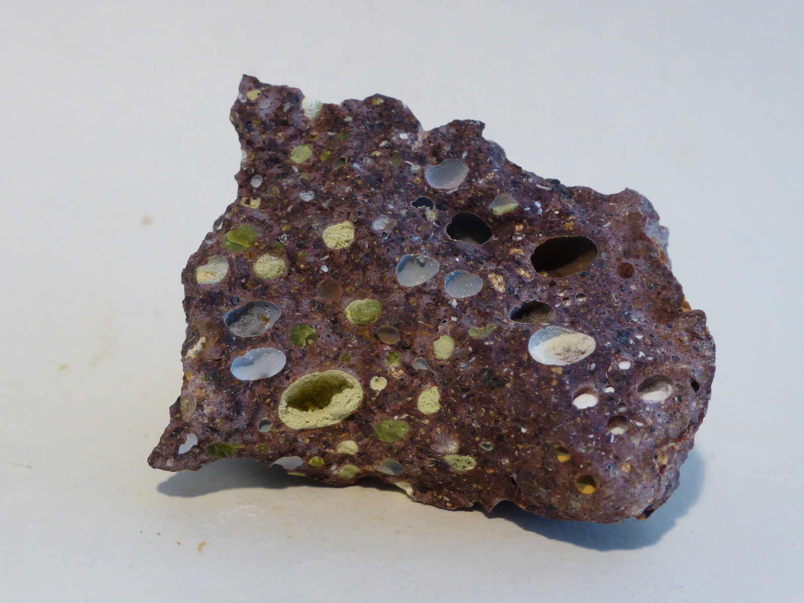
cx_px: 402
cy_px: 302
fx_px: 1719
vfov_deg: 19.9
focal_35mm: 74
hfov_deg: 26.3
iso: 400
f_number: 5
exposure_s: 1/25
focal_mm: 12.5
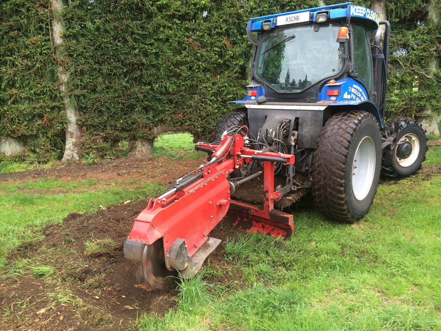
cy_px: 166
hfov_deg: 61.7
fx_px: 369
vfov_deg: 48.2
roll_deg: +1.7
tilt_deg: -17.9
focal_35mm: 29
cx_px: 220
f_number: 2.2
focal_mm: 4.15
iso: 40
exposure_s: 1/120
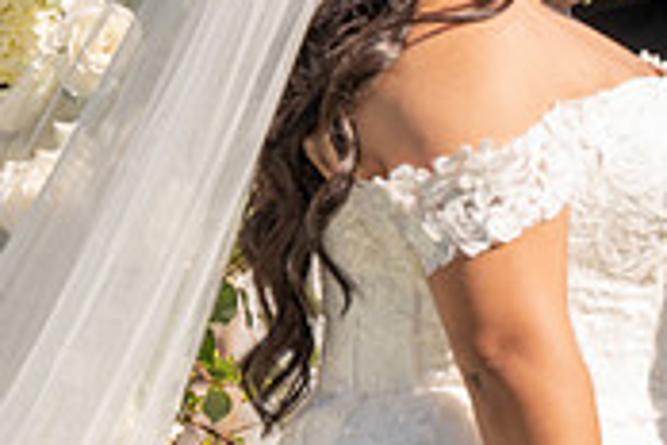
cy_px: -171
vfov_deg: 2.8
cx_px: 836
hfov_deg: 4.1
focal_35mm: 499
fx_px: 9245
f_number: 5.6
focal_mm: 150
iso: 200
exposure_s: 1/1000
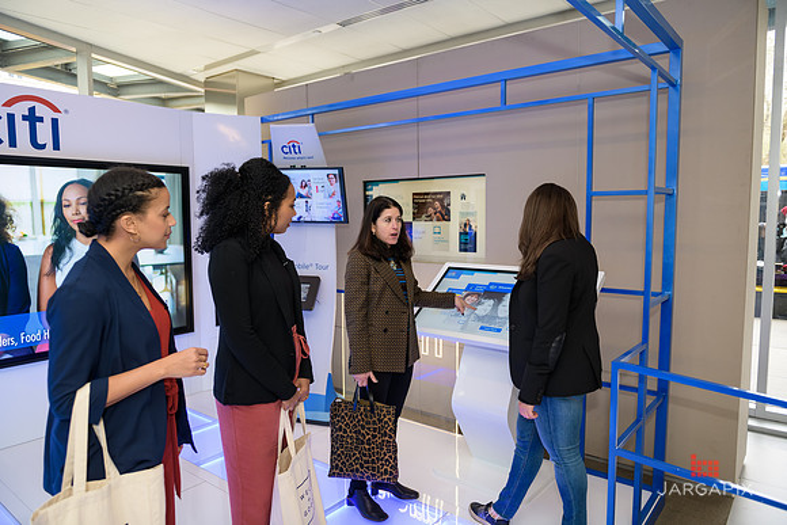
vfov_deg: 53.2
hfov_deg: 73.7
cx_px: 394
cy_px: 262
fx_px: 525
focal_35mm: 24
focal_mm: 24
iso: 400
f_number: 3.2
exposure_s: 1/125
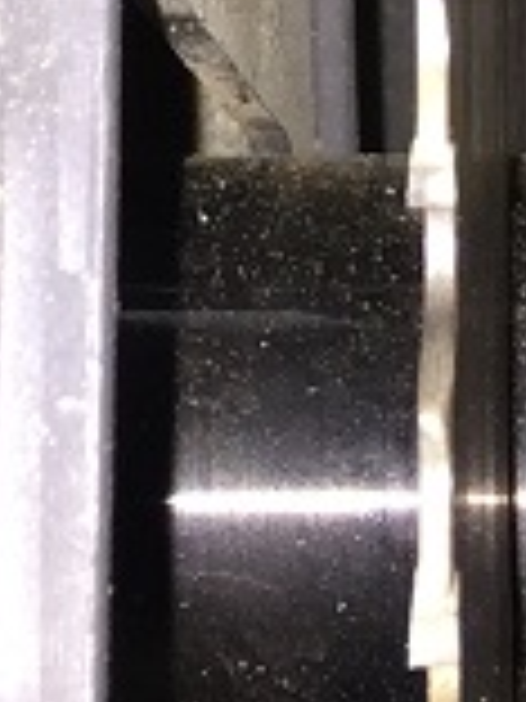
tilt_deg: -68.4
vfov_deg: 8.0
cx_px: 321
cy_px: -1215
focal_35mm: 219
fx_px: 4437
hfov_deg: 6.8
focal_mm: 4.15
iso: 40
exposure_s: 1/17
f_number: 2.2
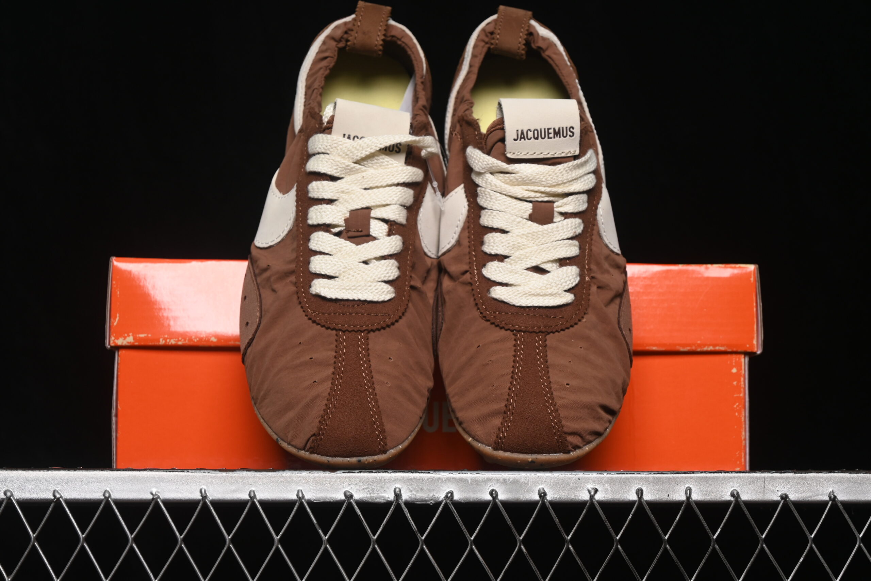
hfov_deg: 27.0
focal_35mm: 75
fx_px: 1815
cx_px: 436
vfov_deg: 18.2
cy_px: 290
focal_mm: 50
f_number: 6.3
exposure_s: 1/60
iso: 160
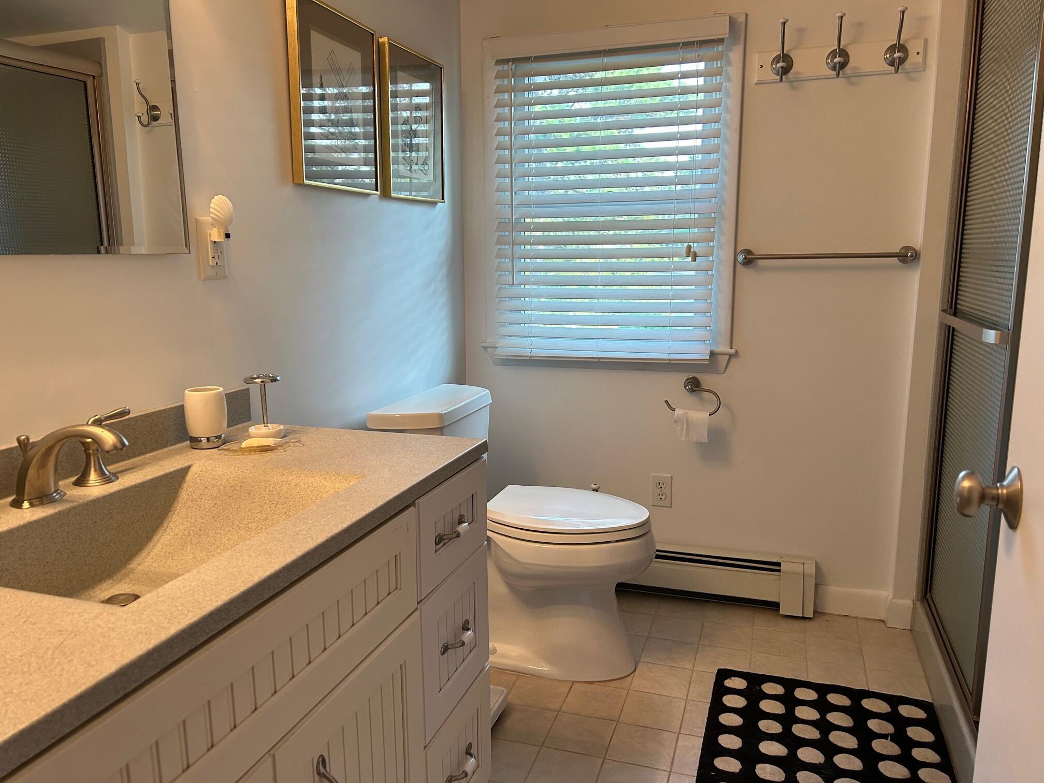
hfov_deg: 67.3
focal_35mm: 26
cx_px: 522
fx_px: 784
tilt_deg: -9.5
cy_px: 392
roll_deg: +0.6
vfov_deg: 53.1
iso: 100
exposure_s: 1/120
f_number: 1.5
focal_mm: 5.7
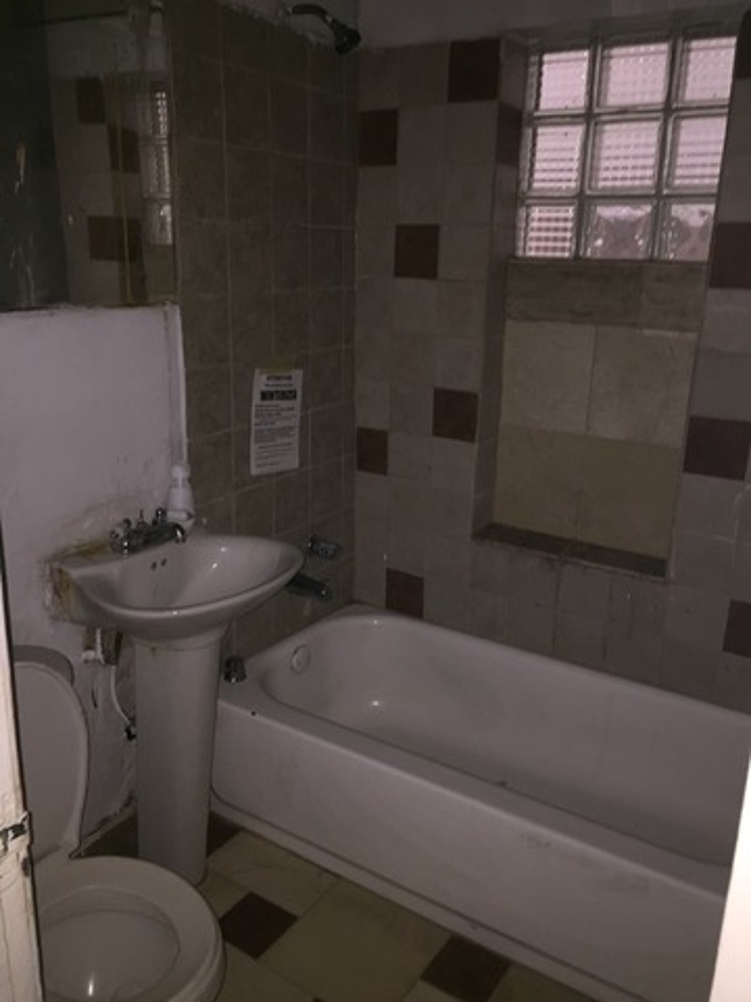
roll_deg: -1.3
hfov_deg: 48.2
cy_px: 501
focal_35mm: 29
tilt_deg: -15.4
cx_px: 376
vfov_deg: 61.7
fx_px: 839
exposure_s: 1/16
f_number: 2.2
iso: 64
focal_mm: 4.15
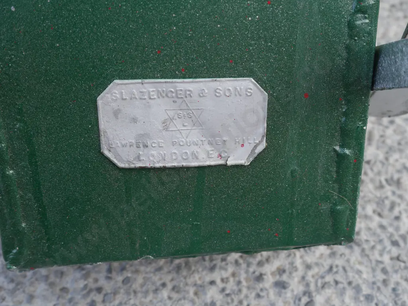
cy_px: 153
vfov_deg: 34.4
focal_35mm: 42
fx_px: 495
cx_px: 204
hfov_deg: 44.8
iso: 200
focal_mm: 21
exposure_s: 1/125
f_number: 5.6
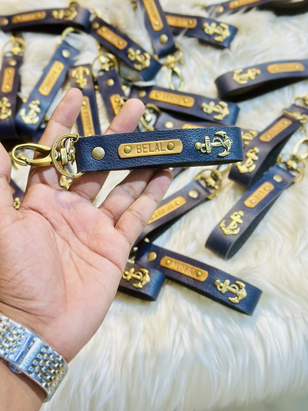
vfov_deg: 39.7
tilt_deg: -60.8
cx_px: 154
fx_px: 569
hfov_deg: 30.3
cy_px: 206
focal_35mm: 48
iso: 125
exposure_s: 1/136
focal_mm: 6.86
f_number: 1.78
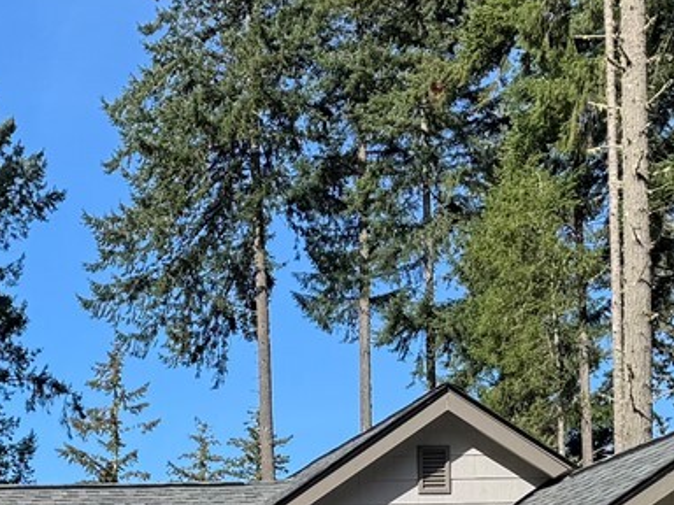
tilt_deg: +1.9
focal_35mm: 100
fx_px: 1947
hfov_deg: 18.3
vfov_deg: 13.8
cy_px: 779
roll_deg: -0.2
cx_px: -195
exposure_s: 1/2833
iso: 80
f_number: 1.78
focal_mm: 6.76
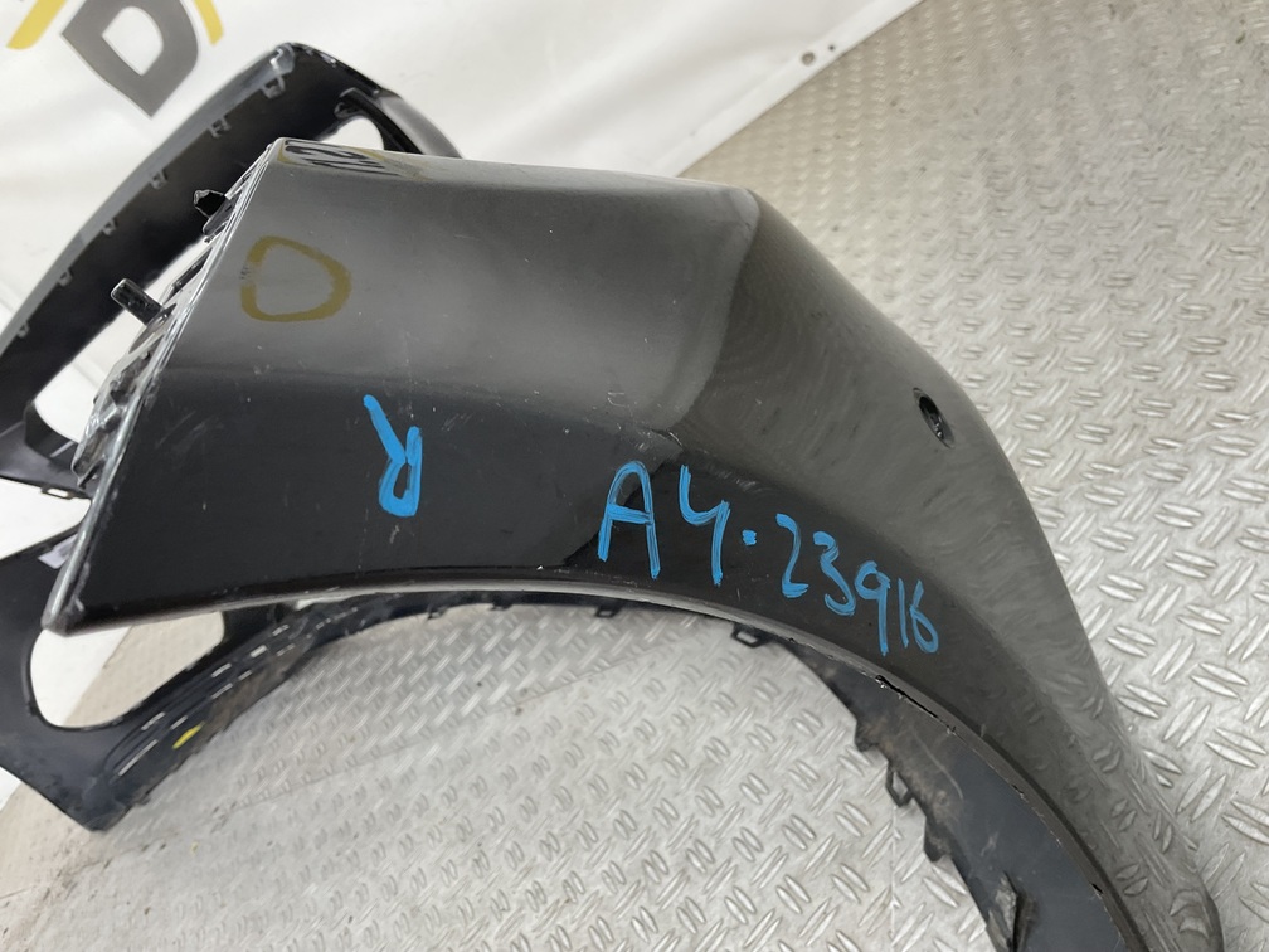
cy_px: 476
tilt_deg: -26.9
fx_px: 1063
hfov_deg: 61.7
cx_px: 634
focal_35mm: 29
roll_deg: +43.3
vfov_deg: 48.2
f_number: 1.8
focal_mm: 3
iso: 40
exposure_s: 1/120
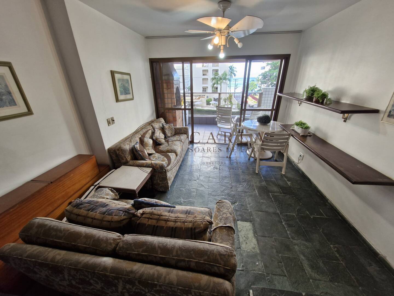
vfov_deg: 89.9
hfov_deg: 106.2
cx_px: 197
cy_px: 148
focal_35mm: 13
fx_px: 148
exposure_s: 1/60
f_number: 2.2
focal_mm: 1.74
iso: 64
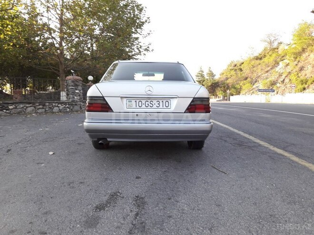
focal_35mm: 28
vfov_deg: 49.7
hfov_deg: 63.4
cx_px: 157
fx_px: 254
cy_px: 118
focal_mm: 3.7
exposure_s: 1/129
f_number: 1.9
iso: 40
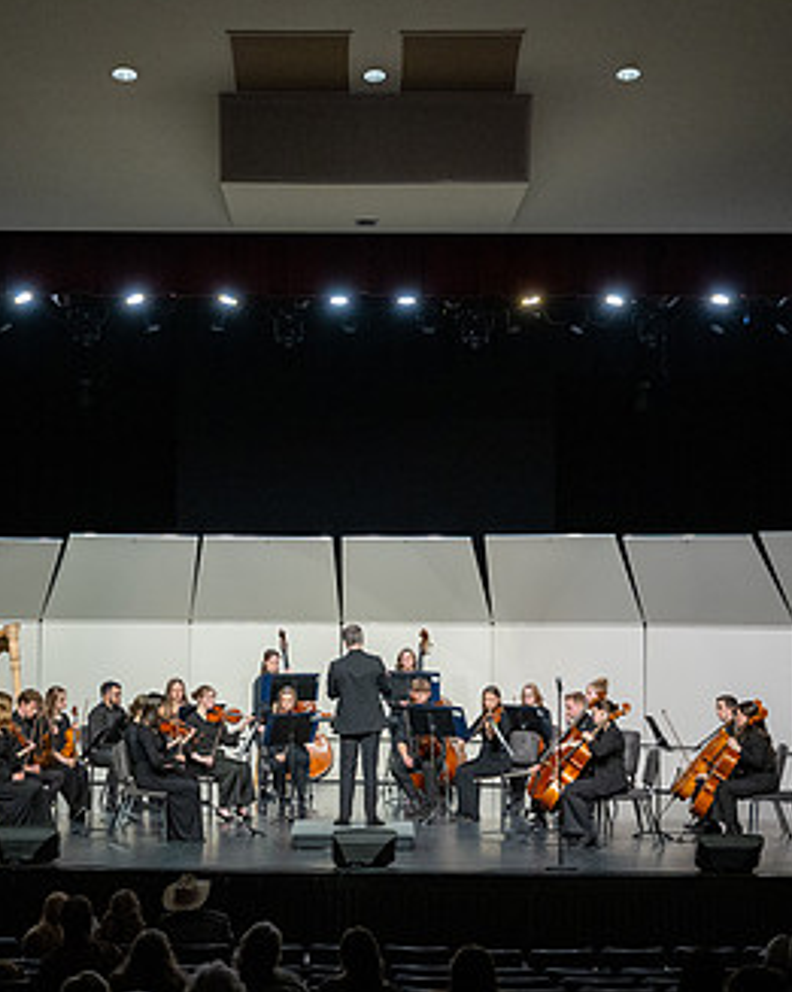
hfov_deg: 23.4
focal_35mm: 65
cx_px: 313
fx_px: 1907
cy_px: 469
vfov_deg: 29.2
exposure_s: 1/400
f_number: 2.8
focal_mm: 39
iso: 2000
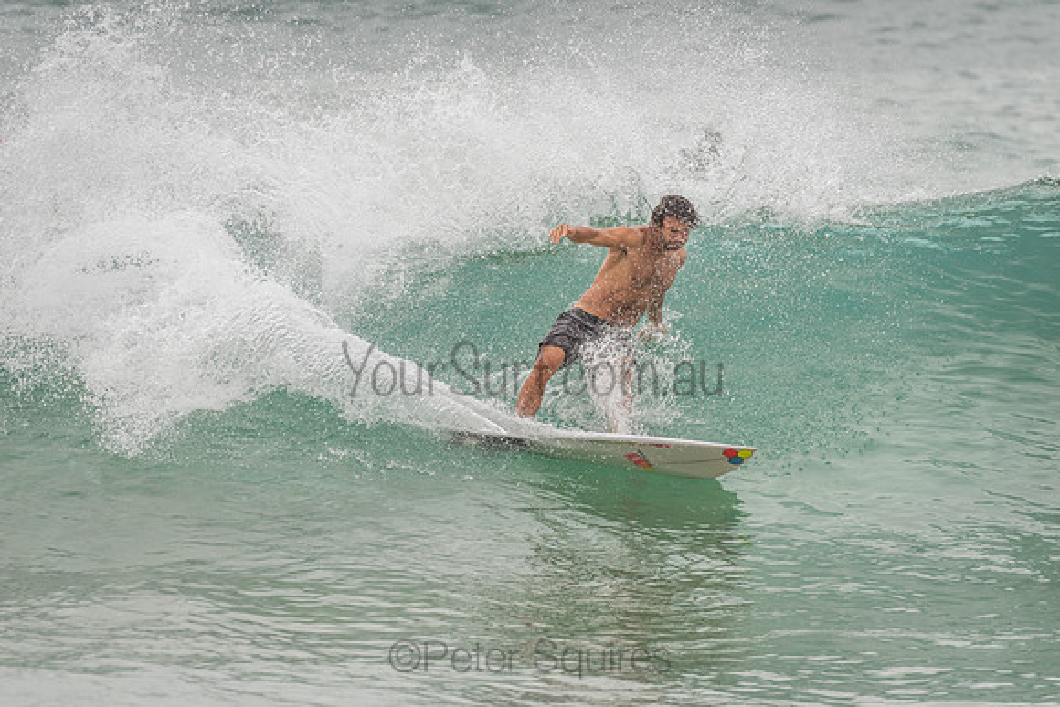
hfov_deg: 4.1
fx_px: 14725
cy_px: 354
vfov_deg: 2.8
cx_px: 530
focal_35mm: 500
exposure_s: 1/2000
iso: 360
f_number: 5.6
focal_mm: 500
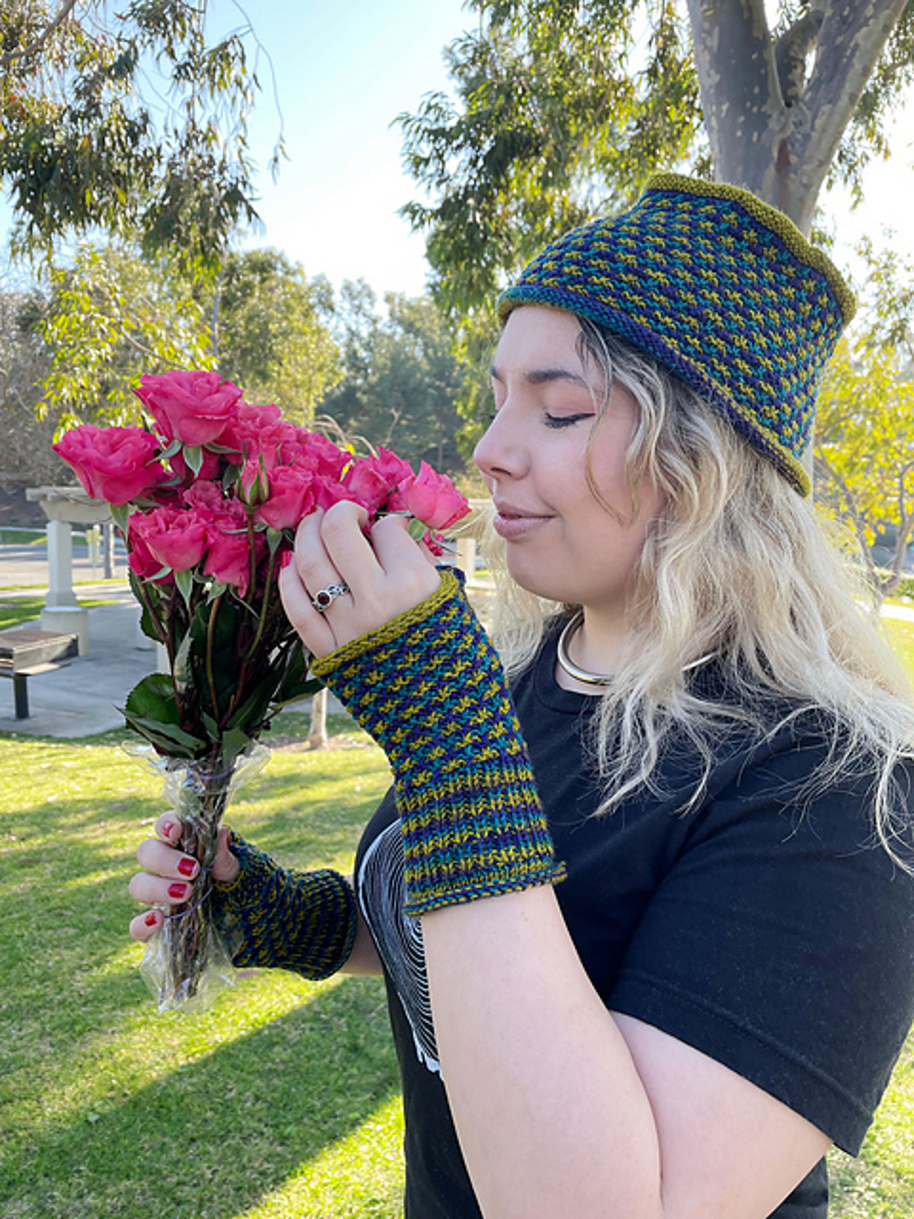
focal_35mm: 26
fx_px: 915
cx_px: 457
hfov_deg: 53.1
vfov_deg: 67.3
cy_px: 610
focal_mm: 4.2
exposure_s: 1/321
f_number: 1.6
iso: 32
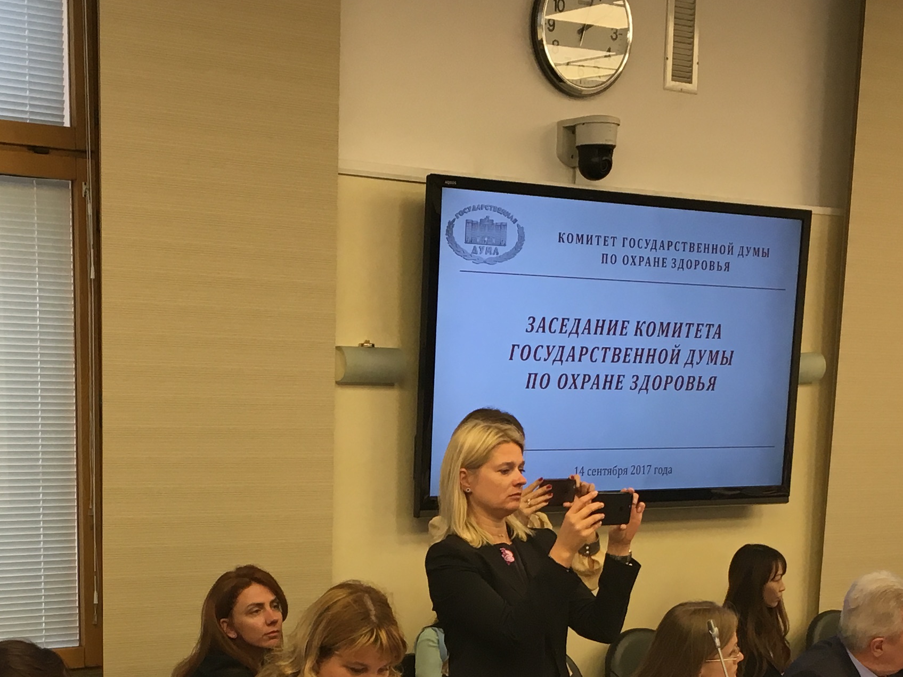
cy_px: 706
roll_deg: -0.5
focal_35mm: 69
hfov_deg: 28.0
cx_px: 328
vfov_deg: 20.5
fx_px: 1800
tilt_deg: -9.5
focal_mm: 4.15
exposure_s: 1/33
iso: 25
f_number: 2.2
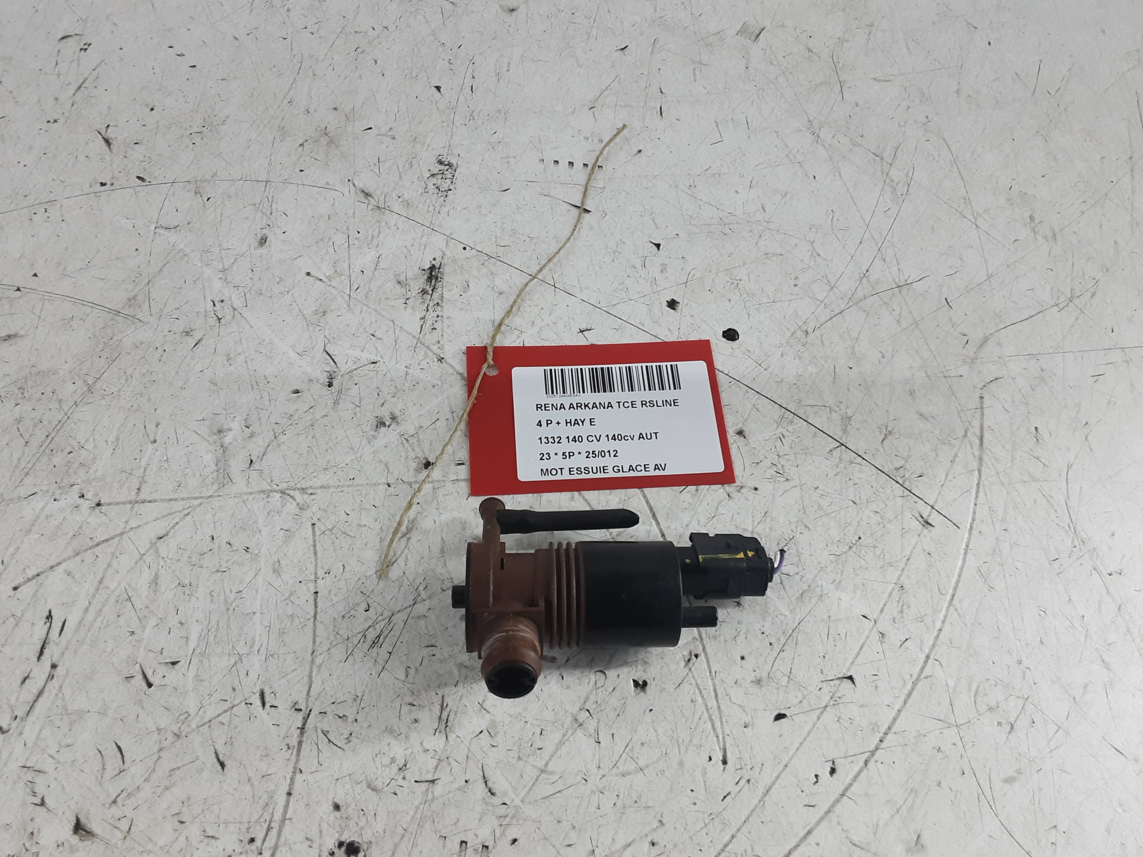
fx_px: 892
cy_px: 428
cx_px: 572
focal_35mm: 27
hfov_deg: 65.3
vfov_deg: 51.4
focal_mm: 2.91
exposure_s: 1/50
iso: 100
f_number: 1.9
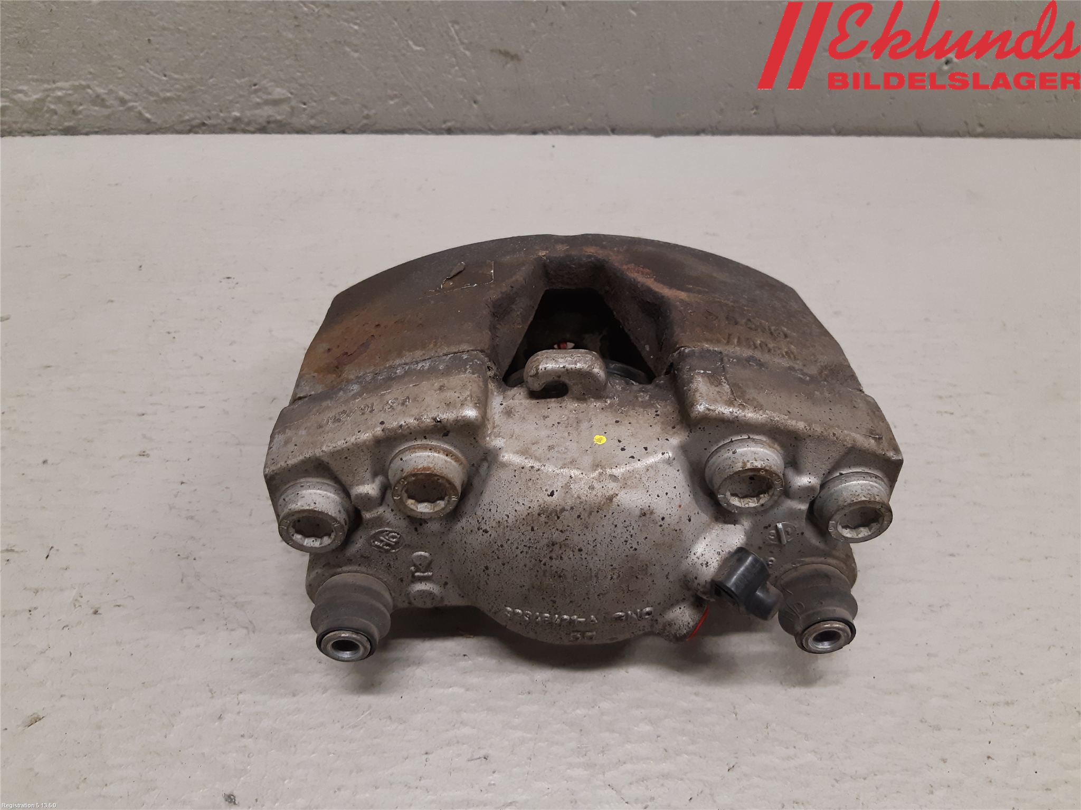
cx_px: 540
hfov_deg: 67.3
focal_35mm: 26
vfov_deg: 53.1
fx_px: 812
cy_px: 405
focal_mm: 3.93
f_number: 1.7
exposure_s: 1/50
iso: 160
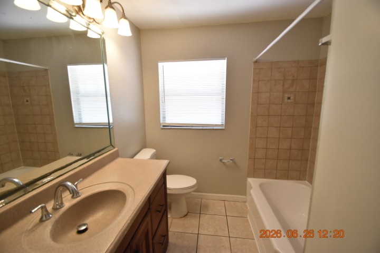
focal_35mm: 15
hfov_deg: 100.4
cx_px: 190
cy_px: 126
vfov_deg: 77.3
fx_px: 158
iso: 800
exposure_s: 1/90
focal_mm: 10
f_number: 3.5
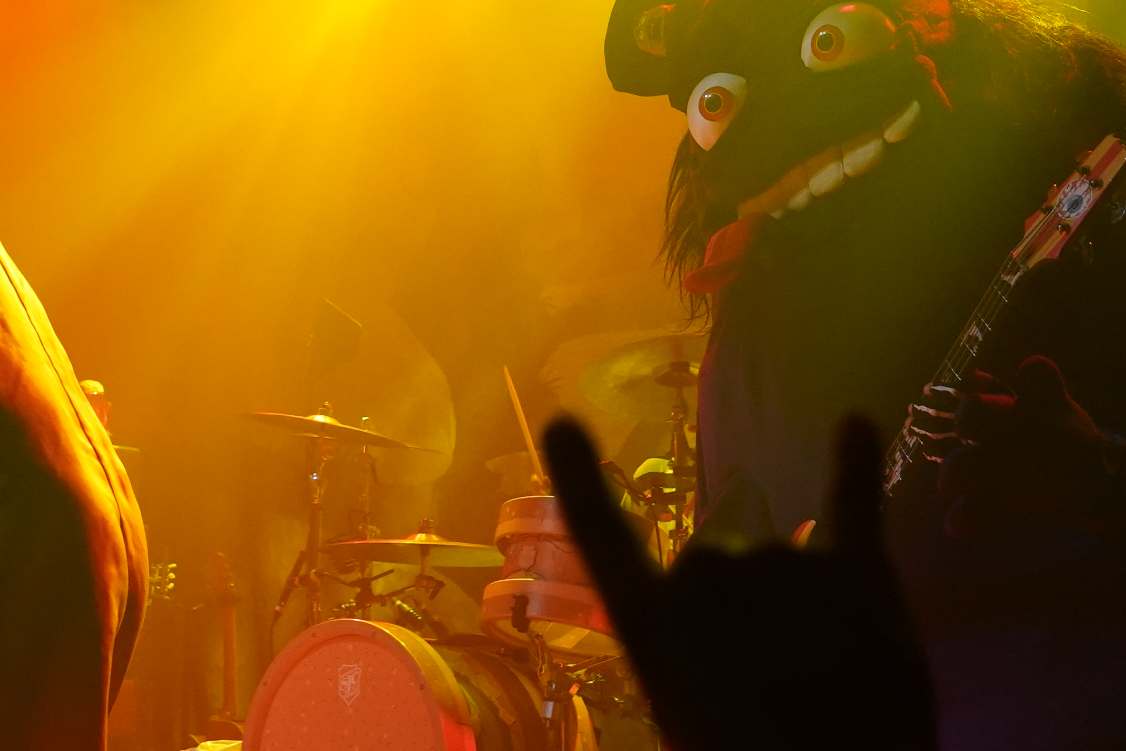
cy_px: 285
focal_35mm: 73
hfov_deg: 26.7
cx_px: 98
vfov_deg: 18.6
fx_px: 2283
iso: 3200
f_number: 4
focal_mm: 24
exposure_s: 1/160
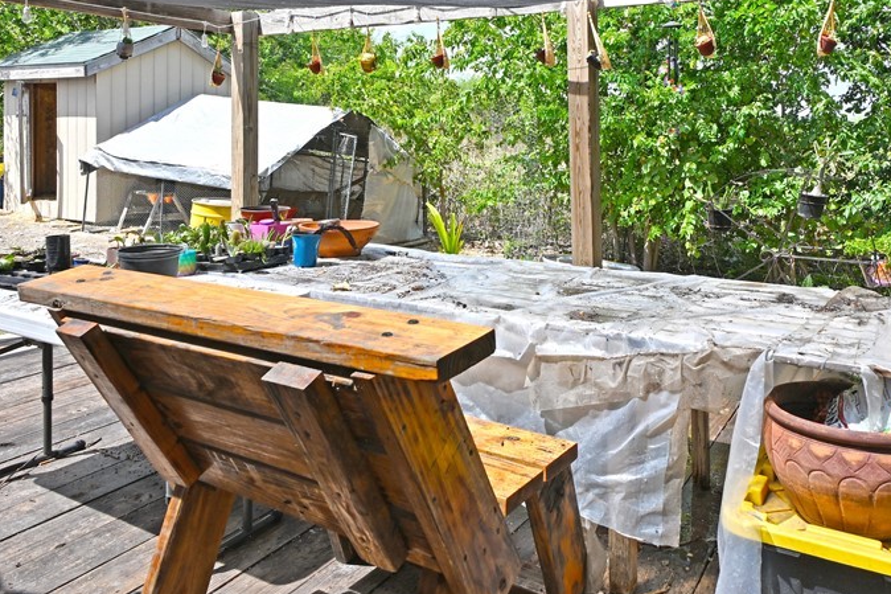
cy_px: 219
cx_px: 541
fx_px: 718
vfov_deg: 44.5
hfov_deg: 63.0
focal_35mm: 29
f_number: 6.3
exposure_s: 1/160
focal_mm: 12
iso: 64
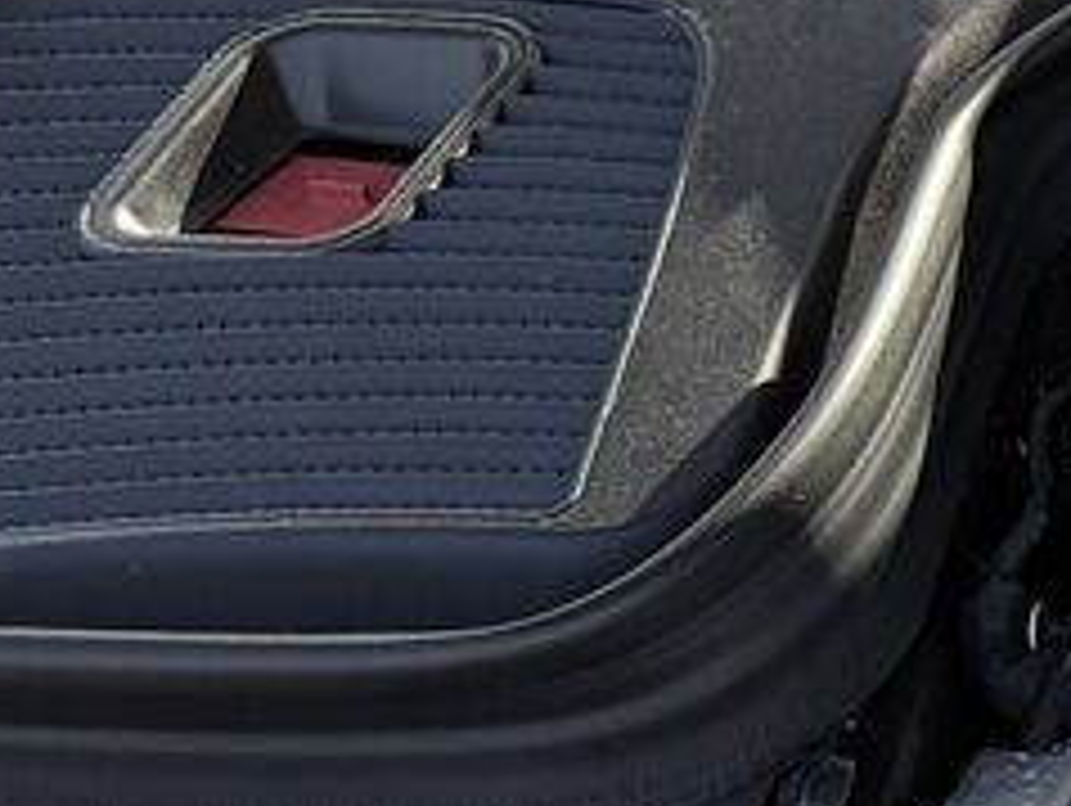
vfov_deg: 8.4
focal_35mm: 172
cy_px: 1409
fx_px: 5327
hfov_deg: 10.2
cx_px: 2414
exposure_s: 1/543
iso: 100
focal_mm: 6.76
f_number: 1.78
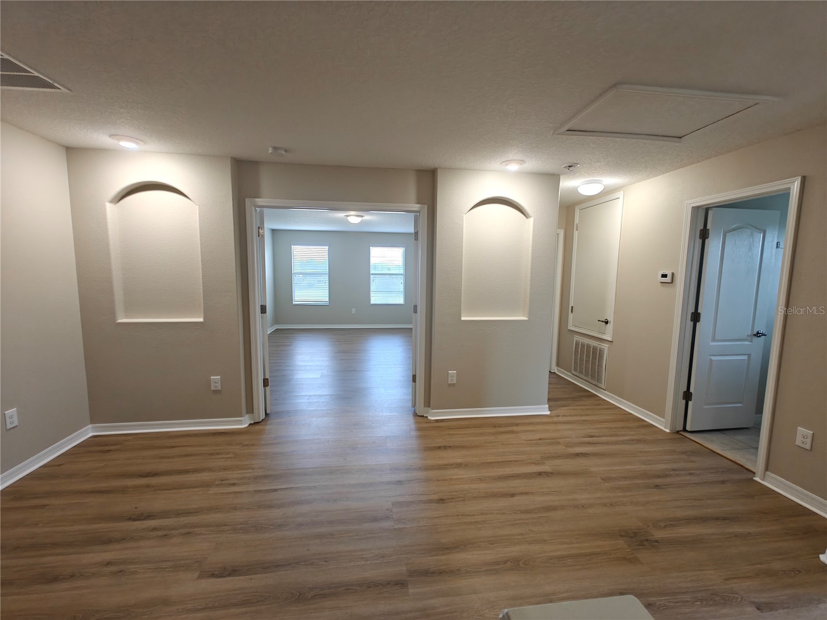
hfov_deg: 102.1
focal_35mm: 14
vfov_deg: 85.7
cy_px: 310
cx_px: 414
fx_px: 334
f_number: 2.2
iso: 160
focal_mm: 2.62
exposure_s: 1/60
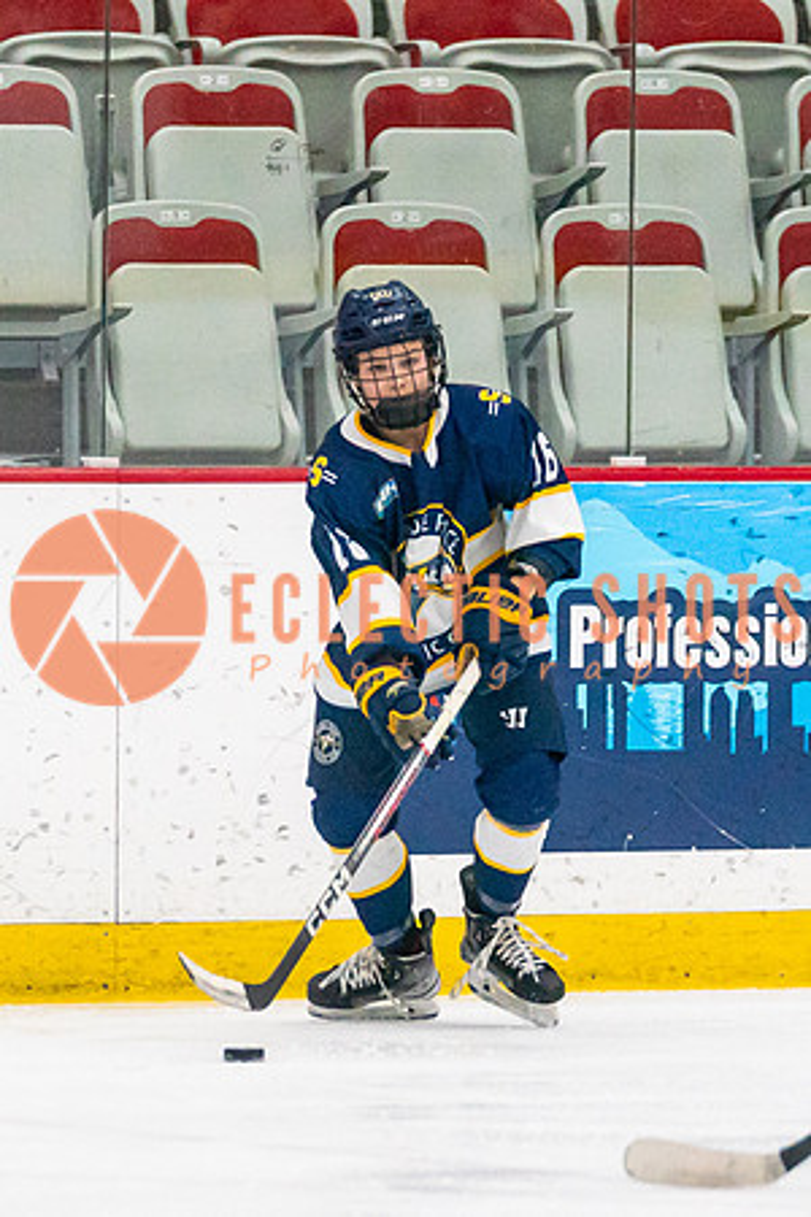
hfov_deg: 3.0
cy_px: 820
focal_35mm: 457
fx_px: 15441
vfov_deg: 4.5
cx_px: 226
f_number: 2.8
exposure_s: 1/1600
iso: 4000
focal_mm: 164
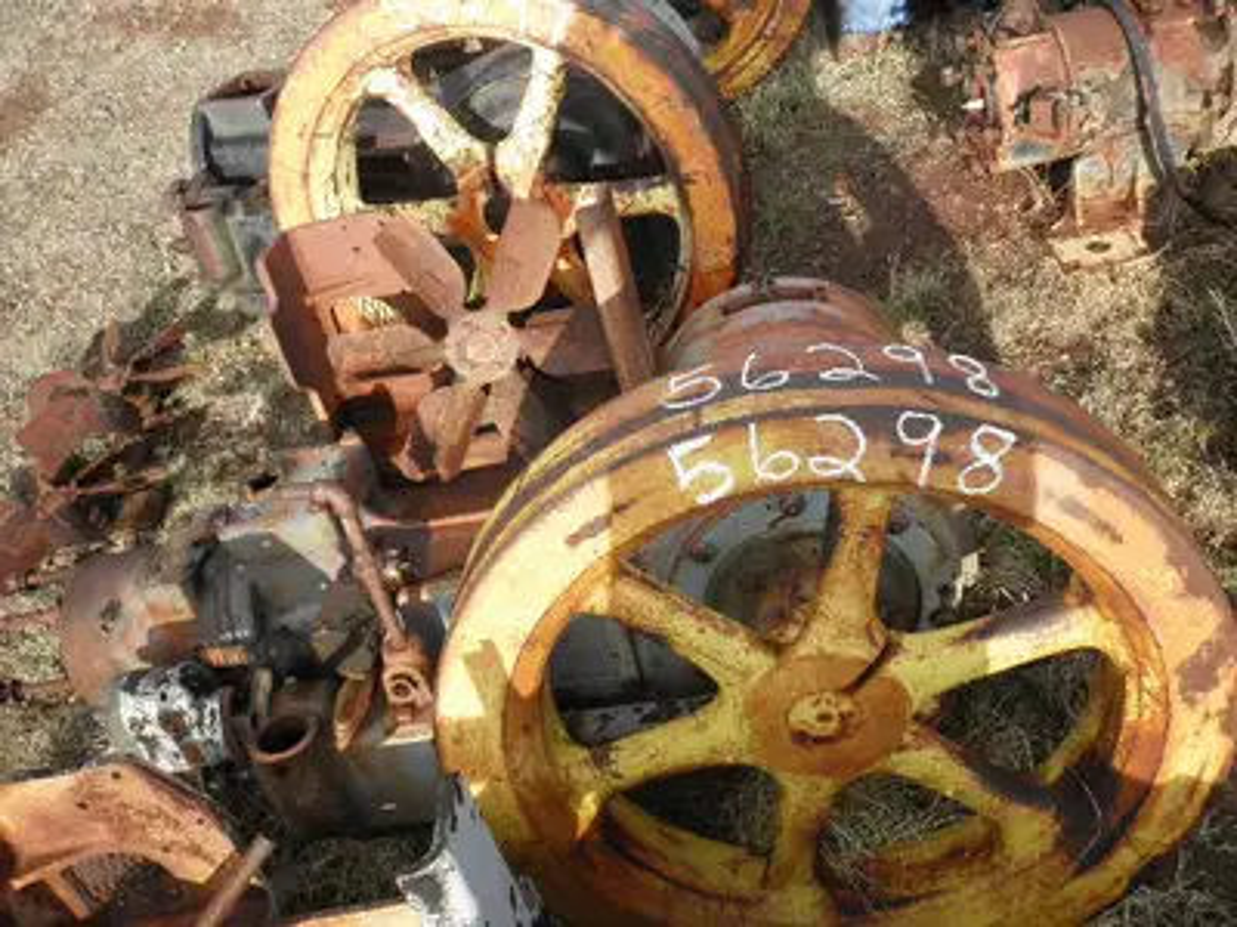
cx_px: 618
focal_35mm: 35
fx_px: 1251
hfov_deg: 52.6
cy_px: 464
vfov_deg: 40.7
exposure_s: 1/400
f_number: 3.2
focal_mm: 6.1
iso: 64
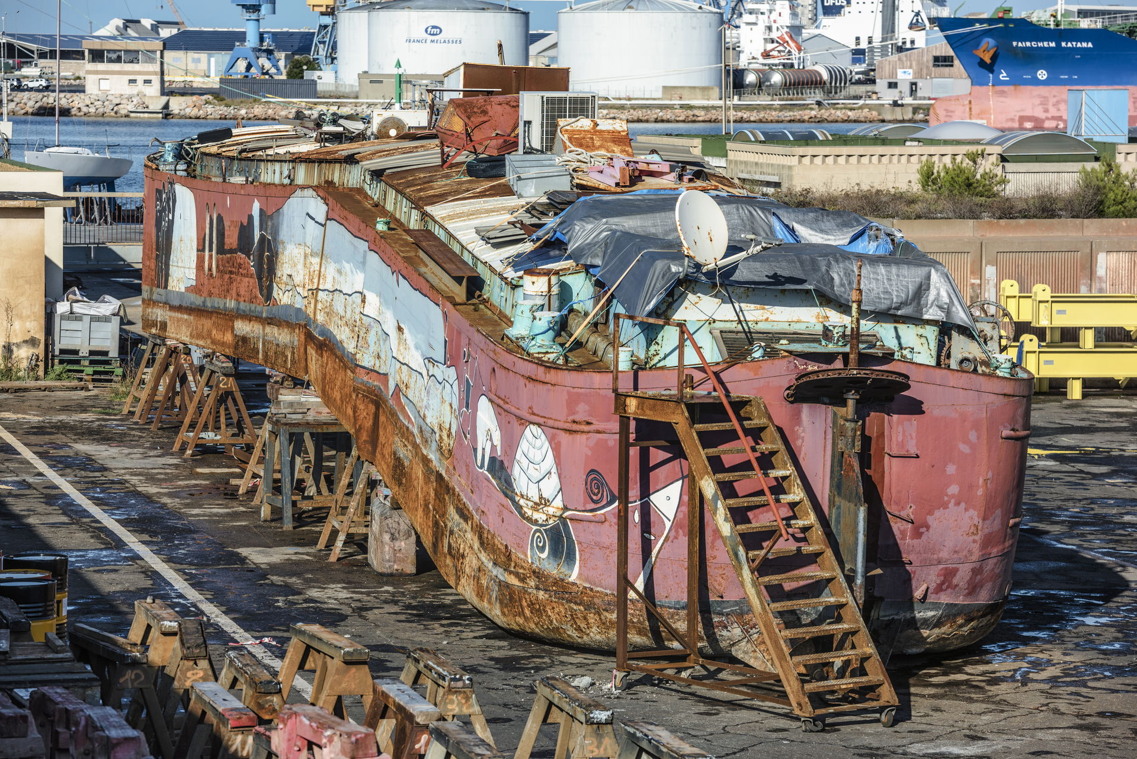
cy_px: 380
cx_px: 568
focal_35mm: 130
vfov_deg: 10.6
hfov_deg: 15.8
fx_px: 4107
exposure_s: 1/800
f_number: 7.1
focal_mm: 130
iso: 100
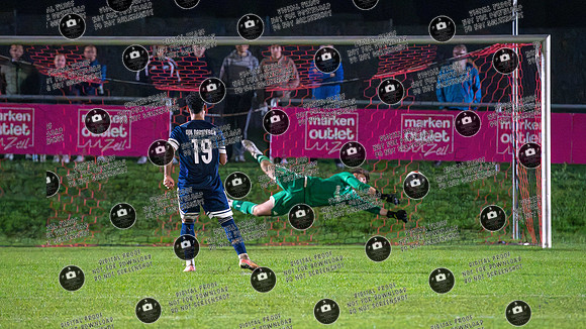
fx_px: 4191
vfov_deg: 4.5
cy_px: 160
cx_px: 310
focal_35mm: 270
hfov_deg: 8.0
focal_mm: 200
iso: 12800
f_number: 3.2
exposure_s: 1/1000
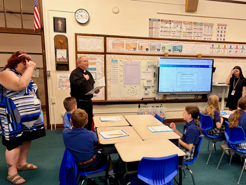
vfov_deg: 45.3
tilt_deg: -10.4
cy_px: 108
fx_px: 220
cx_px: 144
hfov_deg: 58.0
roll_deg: -1.0
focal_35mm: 31
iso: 125
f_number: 1.6
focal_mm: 5.96
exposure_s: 1/120
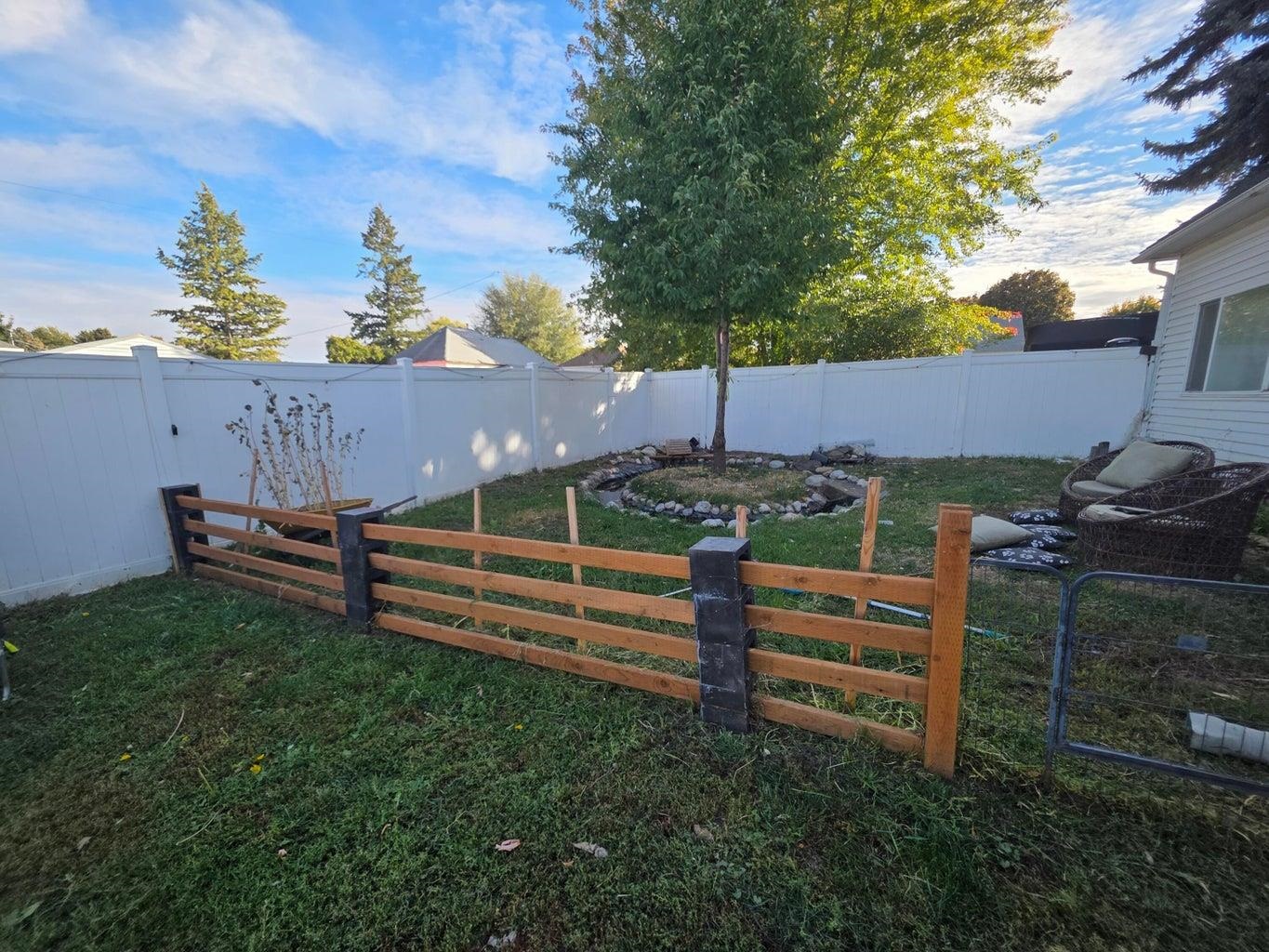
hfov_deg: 106.2
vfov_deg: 89.9
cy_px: 476
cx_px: 634
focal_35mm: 13
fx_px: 477
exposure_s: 1/809
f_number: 1.9
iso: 40
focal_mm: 2.2
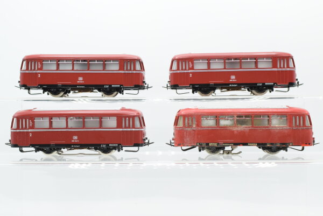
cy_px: 108
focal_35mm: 52
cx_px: 162
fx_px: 471
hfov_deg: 37.8
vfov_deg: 25.8
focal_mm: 35
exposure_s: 1/125
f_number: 8
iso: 400
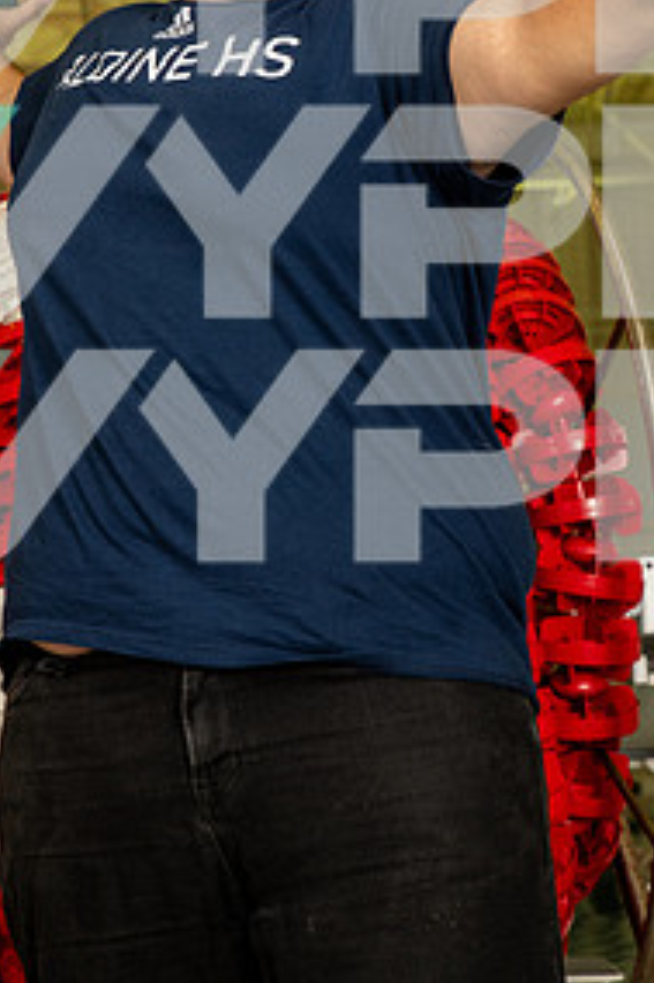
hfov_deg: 13.3
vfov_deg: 19.7
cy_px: 215
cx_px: 322
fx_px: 2810
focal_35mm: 103
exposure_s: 1/250
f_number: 7.1
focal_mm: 65
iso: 500
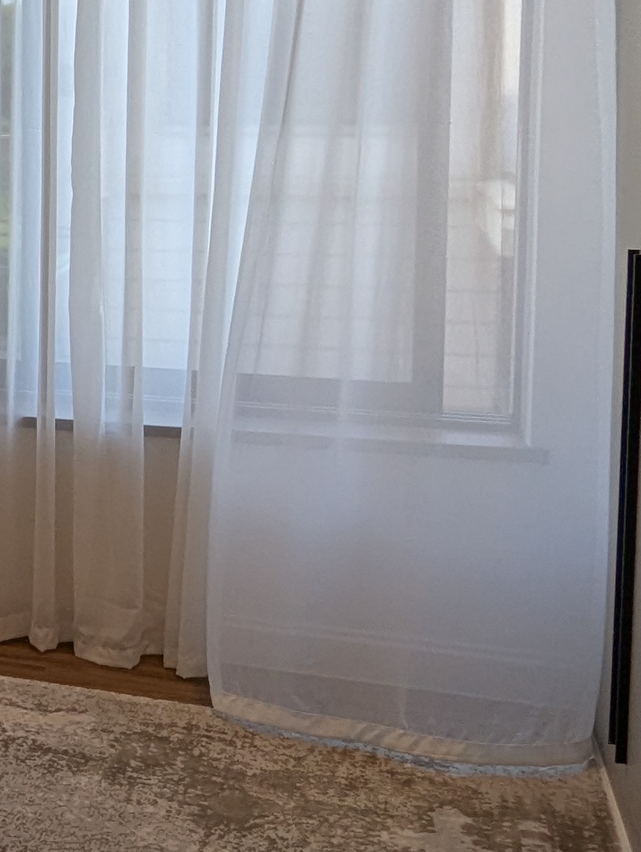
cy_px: 218
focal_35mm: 60
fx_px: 1478
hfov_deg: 21.4
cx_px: -262
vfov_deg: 31.6
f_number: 2.2
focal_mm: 2.35
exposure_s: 1/224
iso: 46
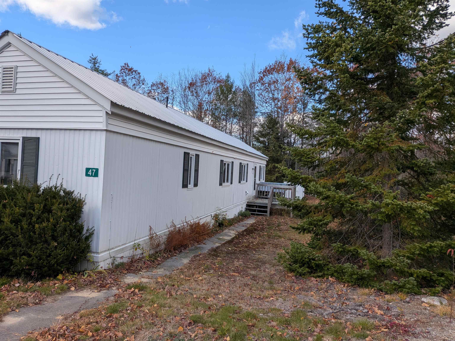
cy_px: 170
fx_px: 315
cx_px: 228
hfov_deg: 71.6
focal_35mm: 24
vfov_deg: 56.8
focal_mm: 4.53
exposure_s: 1/912
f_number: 1.7
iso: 30
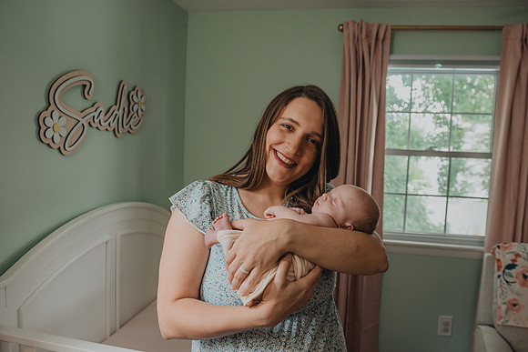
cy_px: 174
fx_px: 407
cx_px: 274
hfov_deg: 65.9
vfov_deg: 46.8
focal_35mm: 28
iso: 1250
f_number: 4
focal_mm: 26
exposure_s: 1/125
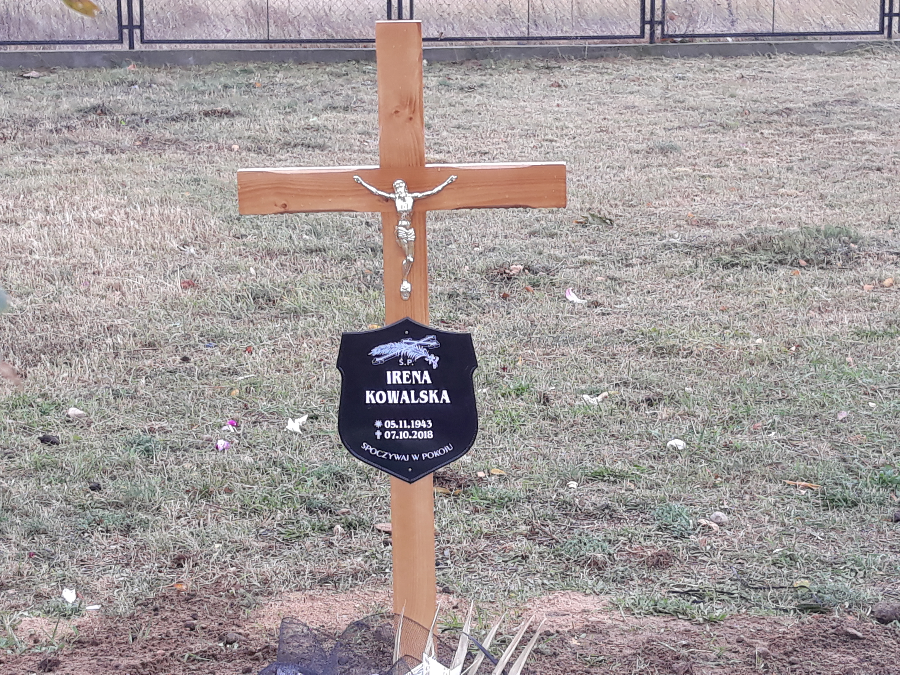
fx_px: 702
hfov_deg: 65.3
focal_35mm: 27
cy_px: 338
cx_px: 450
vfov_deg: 51.4
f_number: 1.7
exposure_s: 1/296
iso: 40
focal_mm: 3.71
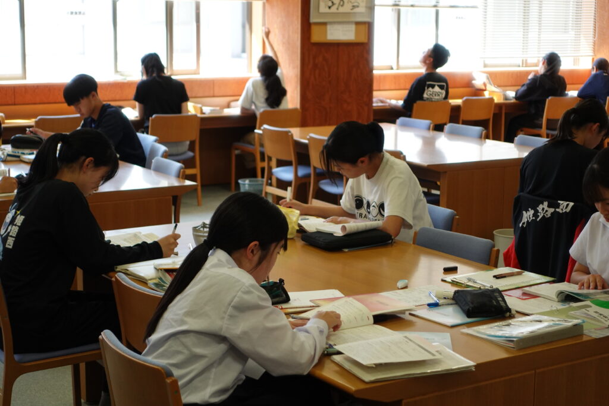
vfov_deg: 20.0
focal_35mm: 68
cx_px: 304
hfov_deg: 29.7
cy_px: 203
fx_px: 1150
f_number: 2.8
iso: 640
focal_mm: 25.05
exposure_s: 1/250
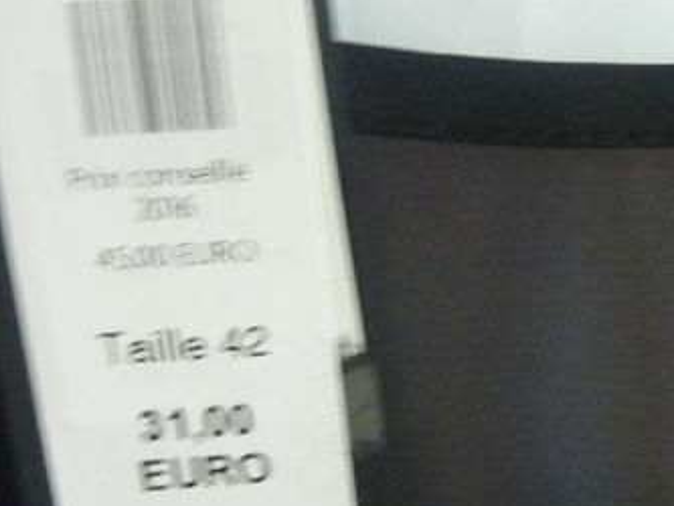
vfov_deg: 19.5
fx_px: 1461
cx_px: 686
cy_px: 387
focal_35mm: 75
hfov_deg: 24.7
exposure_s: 1/8
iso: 400
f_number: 3.3
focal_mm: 4.1
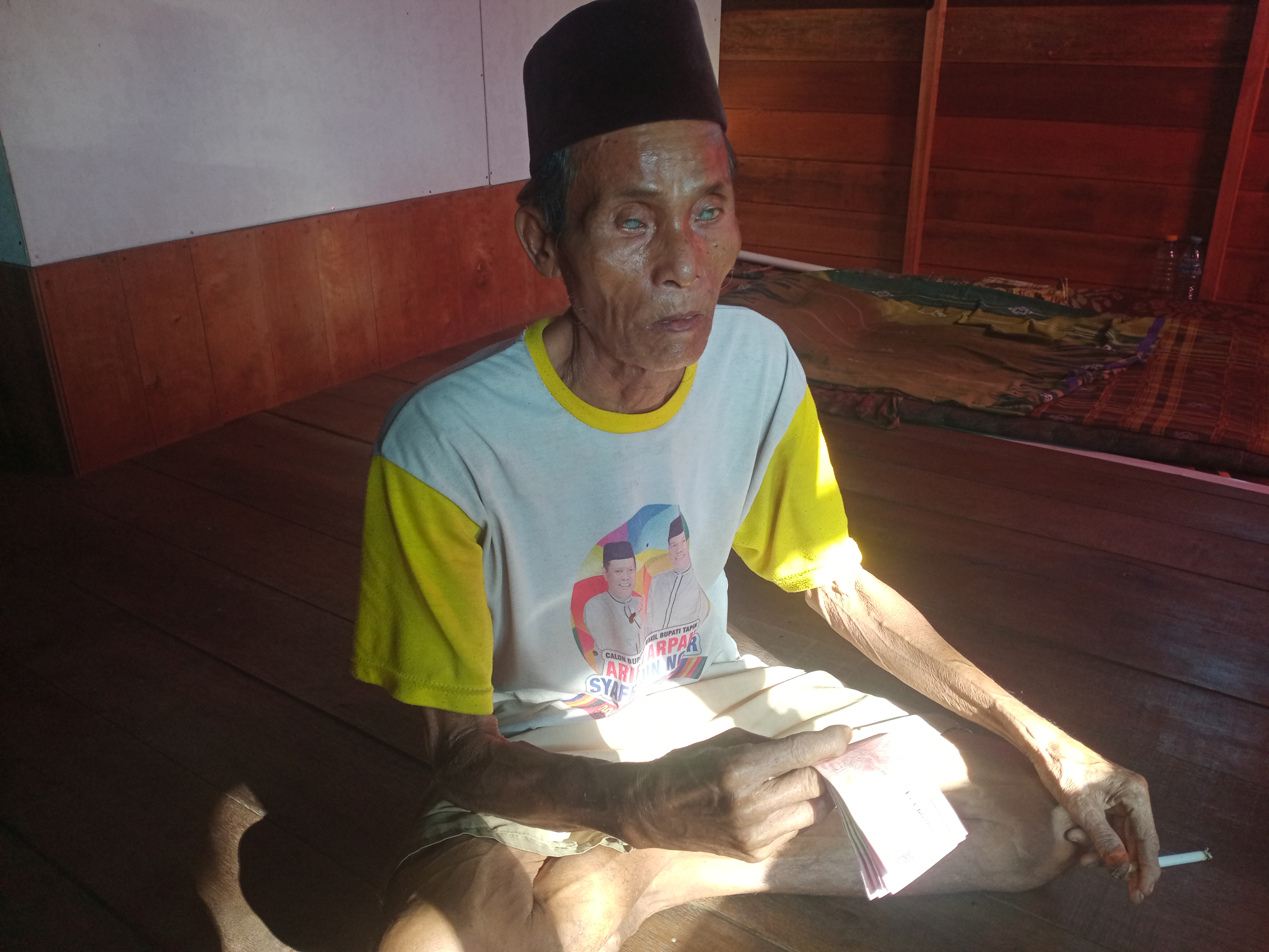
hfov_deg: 63.4
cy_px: 476
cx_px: 634
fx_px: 1026
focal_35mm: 28
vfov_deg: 49.7
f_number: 1.8
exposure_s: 1/100
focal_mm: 4.05
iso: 164
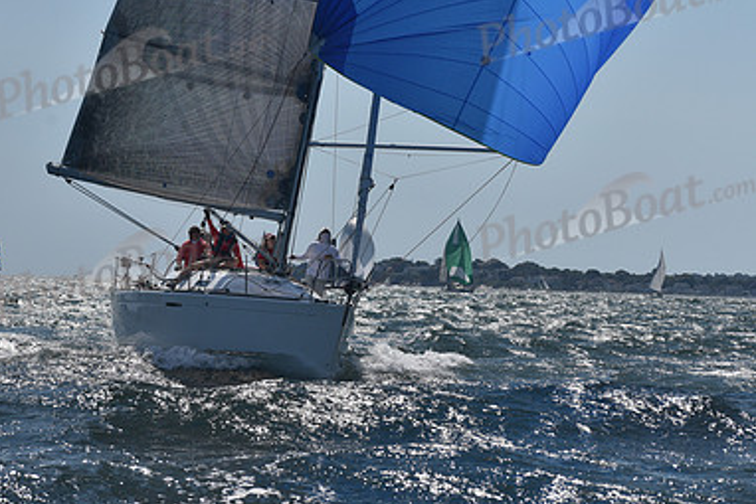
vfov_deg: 10.5
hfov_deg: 15.9
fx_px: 2710
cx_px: 375
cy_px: -61
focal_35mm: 129
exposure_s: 1/1600
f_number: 6.3
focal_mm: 85
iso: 250
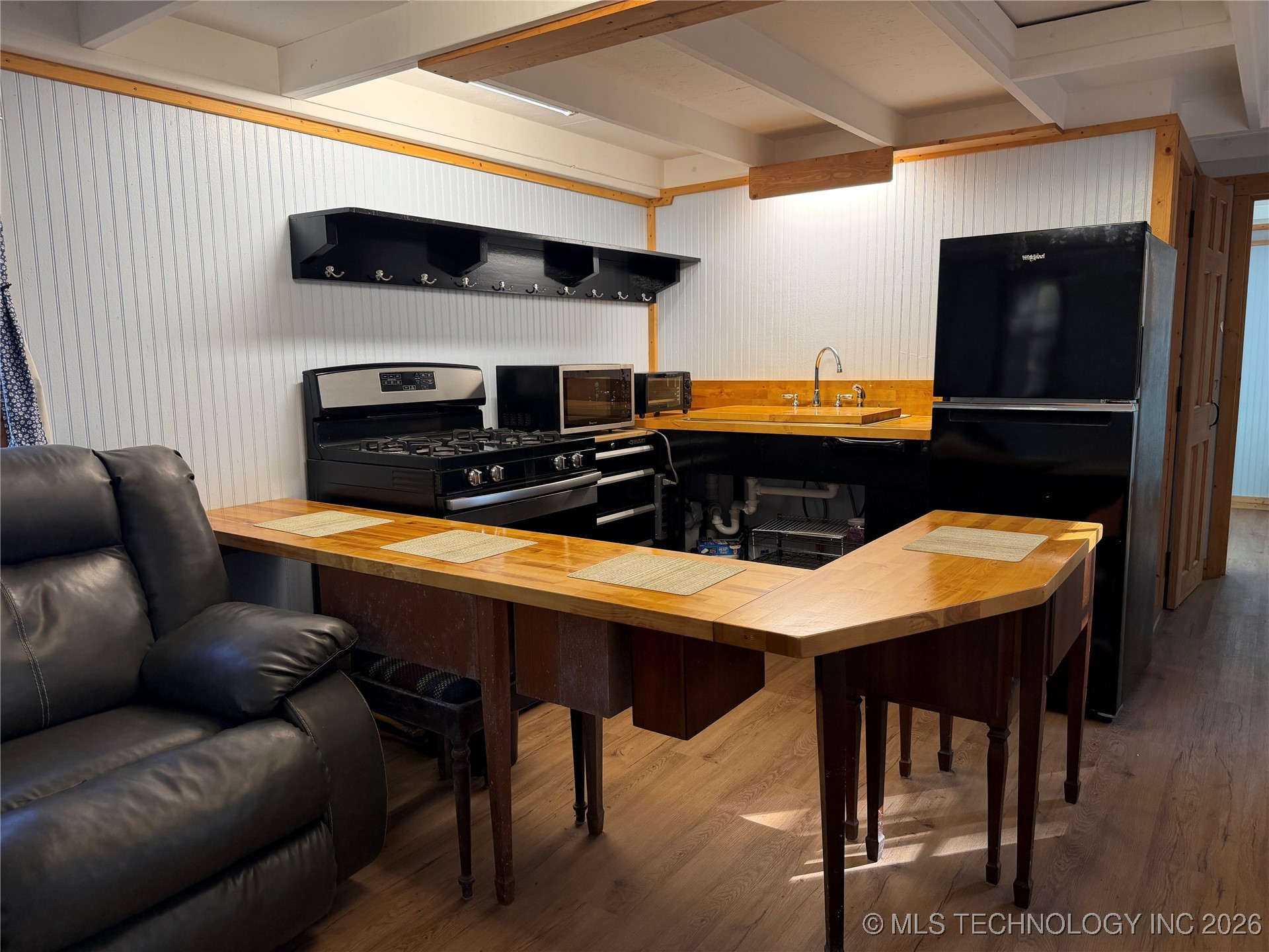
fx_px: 880
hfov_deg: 71.6
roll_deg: +0.7
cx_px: 634
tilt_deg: -8.1
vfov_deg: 56.8
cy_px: 476
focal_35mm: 24
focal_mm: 6.76
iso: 160
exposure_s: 1/120
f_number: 1.78
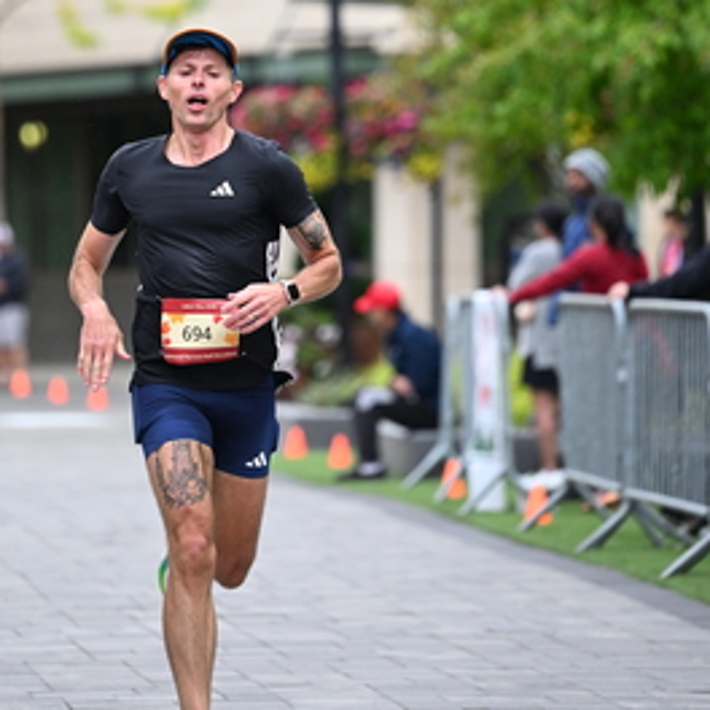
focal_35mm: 292
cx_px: 219
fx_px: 6776
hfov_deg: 6.0
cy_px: 113
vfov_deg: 6.0
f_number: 2.8
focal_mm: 165
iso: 1000
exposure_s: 1/1600
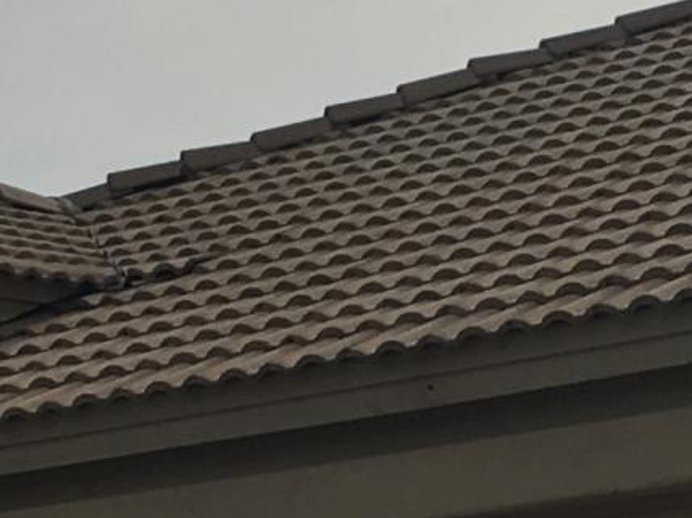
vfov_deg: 7.3
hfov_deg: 9.8
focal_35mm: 203
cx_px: 329
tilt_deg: +6.8
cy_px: 595
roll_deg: +2.7
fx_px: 4055
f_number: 2.2
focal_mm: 4.15
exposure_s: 1/4274
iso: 25
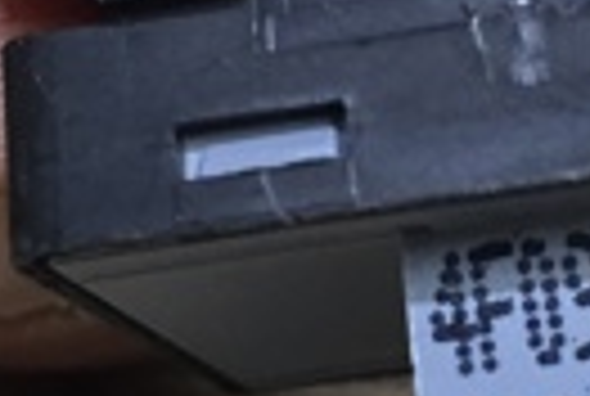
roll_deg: -2.9
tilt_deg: -28.9
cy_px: 220
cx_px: 387
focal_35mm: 147
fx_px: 2415
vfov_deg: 9.4
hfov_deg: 13.9
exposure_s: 1/33
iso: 125
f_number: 2.2
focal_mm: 4.15
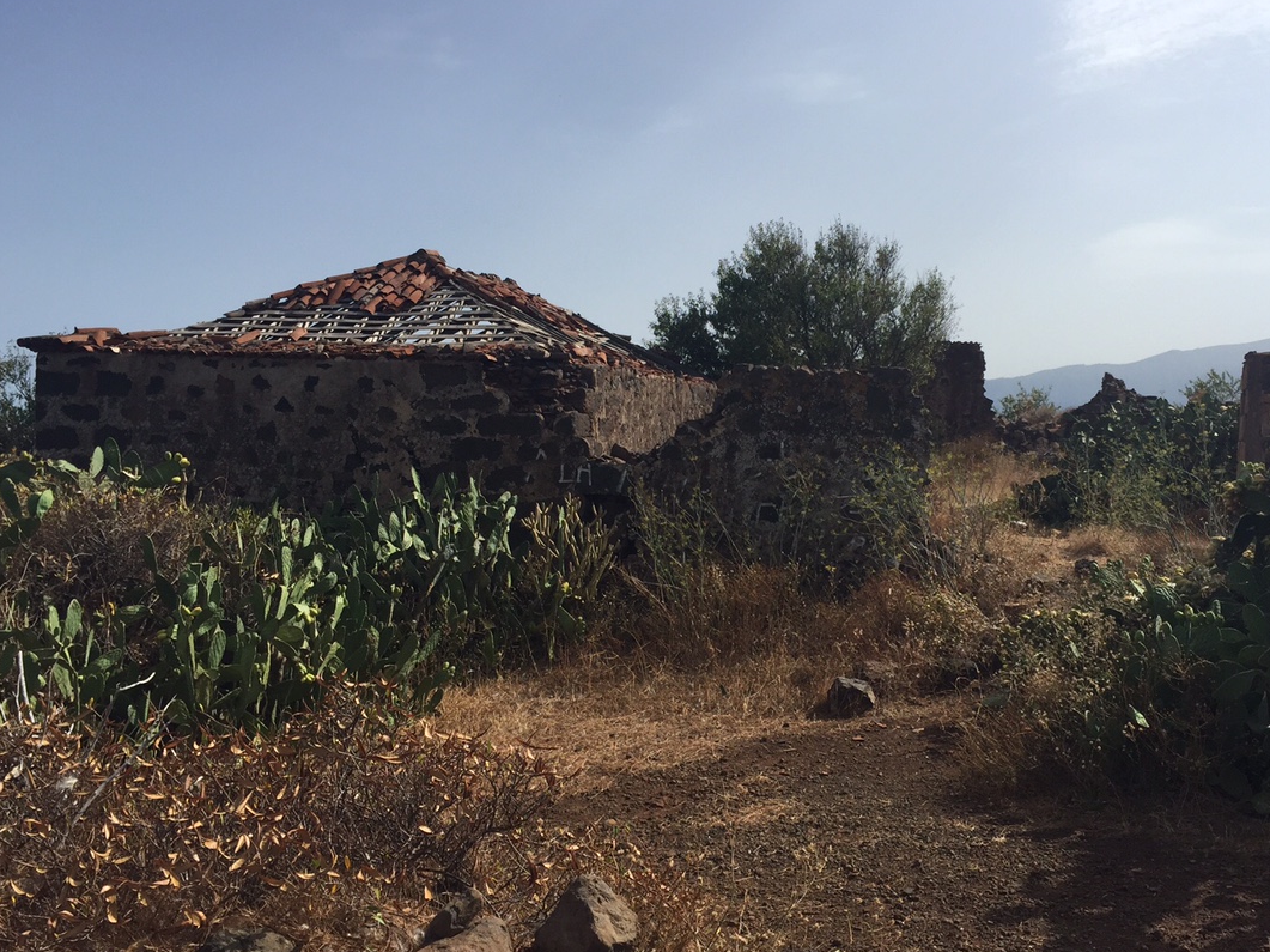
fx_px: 1284
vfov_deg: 40.7
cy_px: 507
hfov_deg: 52.4
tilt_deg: -0.7
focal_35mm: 35
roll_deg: -2.7
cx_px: 742
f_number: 2.2
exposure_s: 1/2475
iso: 32
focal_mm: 4.15
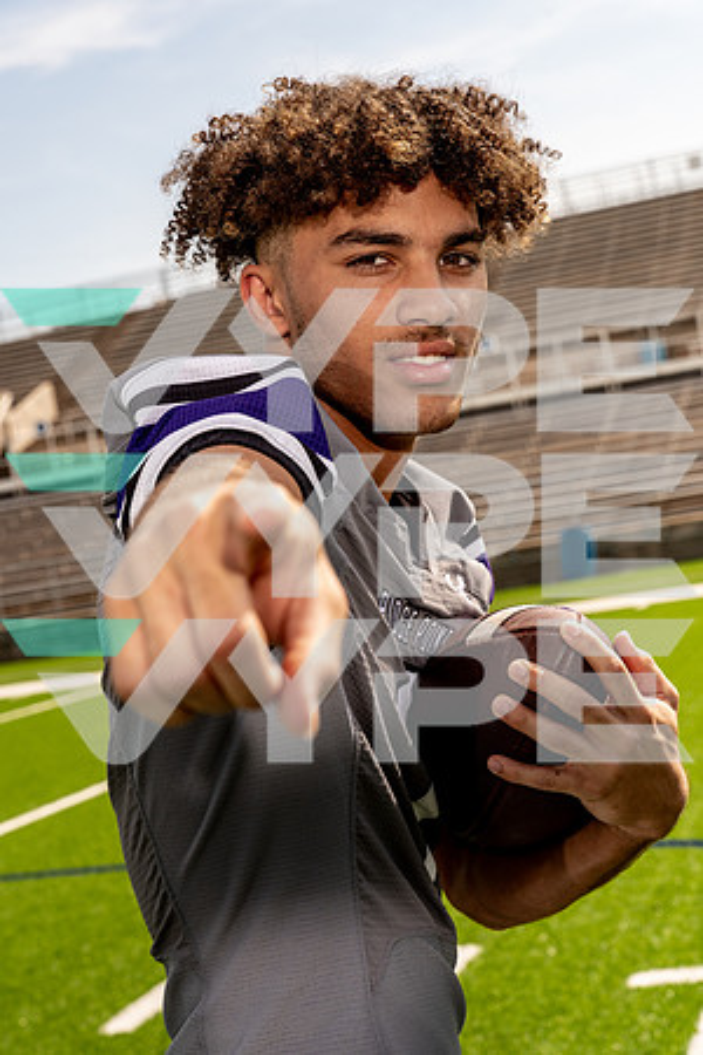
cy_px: 528
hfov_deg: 20.6
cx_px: 352
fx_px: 1933
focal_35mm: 66
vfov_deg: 30.5
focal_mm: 66
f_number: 8
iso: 100
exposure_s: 1/250
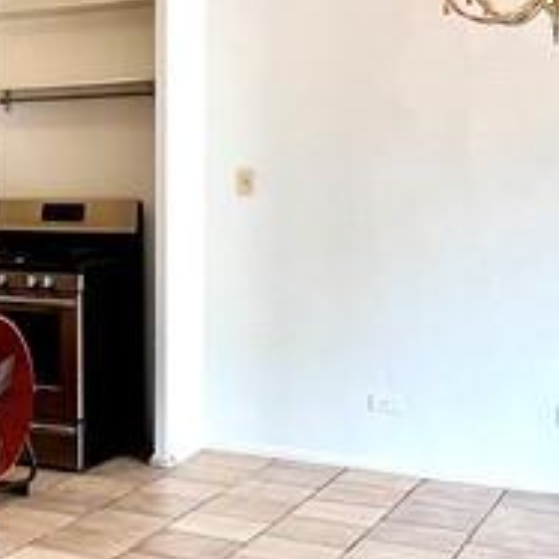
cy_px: 227
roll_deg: +0.8
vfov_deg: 27.2
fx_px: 1151
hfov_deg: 23.8
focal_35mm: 63
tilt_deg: -2.9
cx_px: -182
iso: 125
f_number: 1.8
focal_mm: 1.57
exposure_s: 1/120
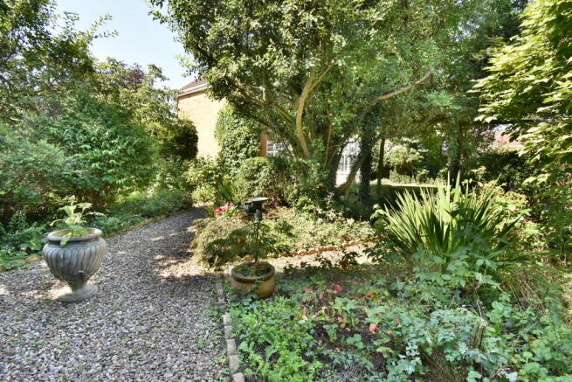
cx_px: 286
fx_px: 238
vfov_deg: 77.4
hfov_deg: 100.4
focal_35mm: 15
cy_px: 191
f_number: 13
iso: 400
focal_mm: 10
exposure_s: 1/50
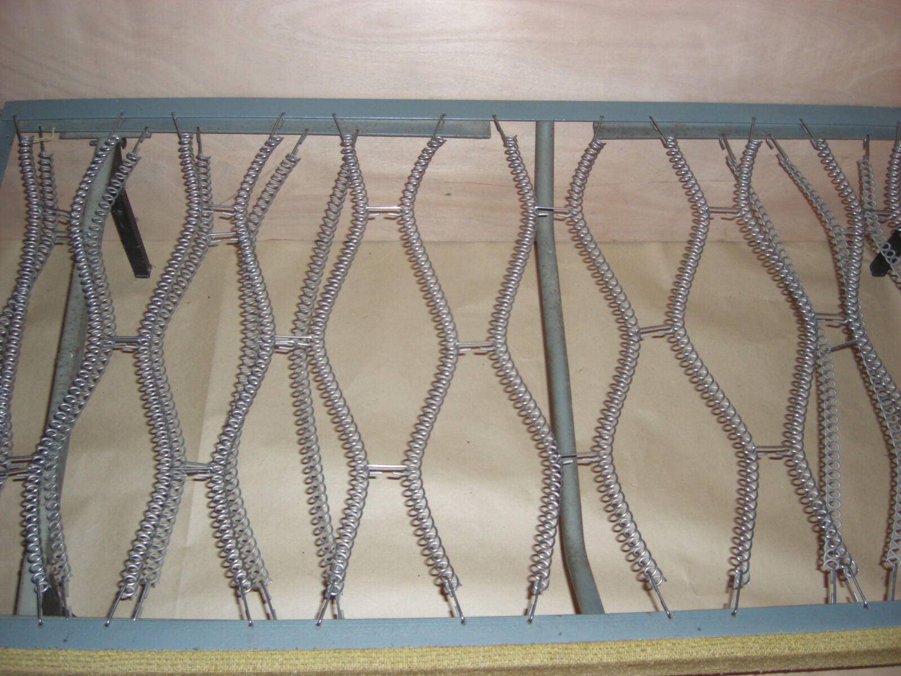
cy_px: 338
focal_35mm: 38
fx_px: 989
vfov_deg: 37.7
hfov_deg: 49.0
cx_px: 450
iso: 200
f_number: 2.8
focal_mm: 7.9
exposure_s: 1/60
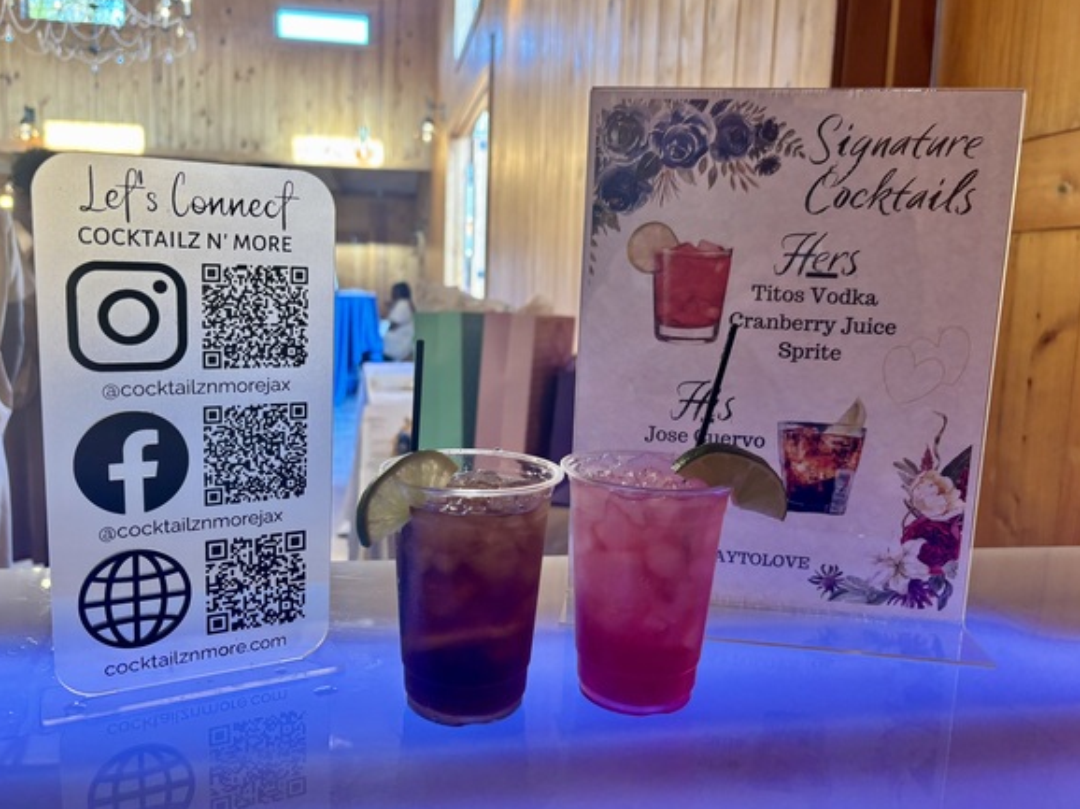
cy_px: 398
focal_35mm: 27
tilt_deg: -8.4
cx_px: 525
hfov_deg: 65.3
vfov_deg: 51.3
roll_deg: -1.9
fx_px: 842
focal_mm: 5.96
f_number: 1.6
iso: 100
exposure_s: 1/44
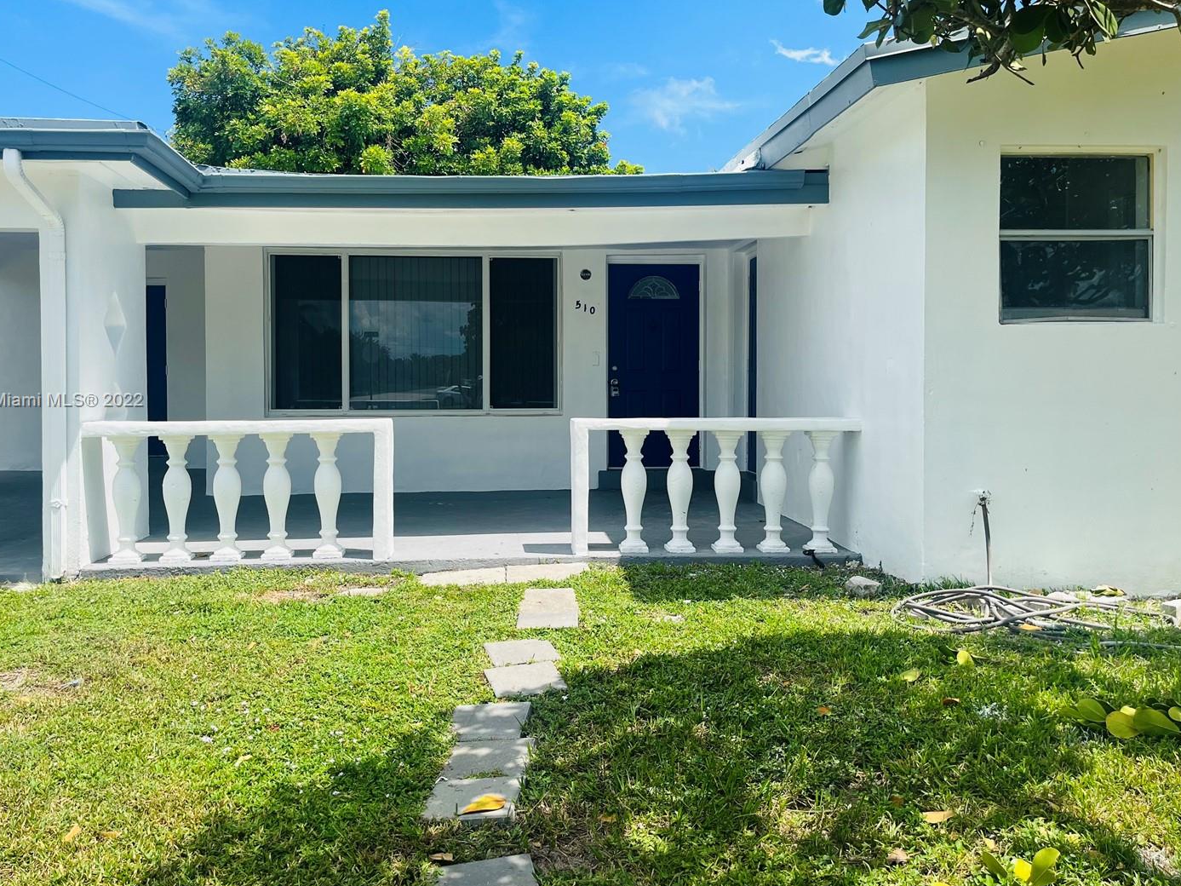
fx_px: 1023
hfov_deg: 59.9
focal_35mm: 30
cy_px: 401
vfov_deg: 46.7
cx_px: 552
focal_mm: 5.1
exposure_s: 1/2967
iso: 50
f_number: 1.6
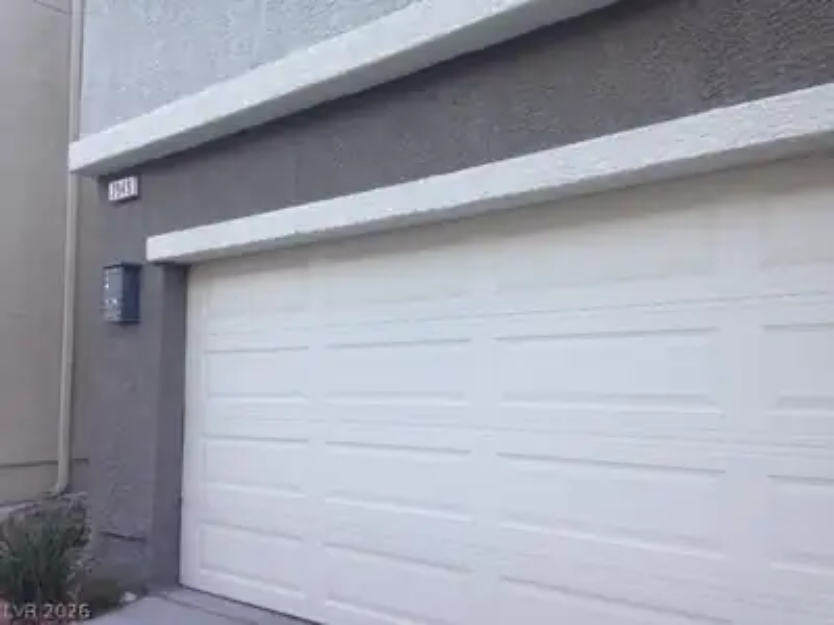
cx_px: 417
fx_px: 795
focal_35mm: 33
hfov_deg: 55.4
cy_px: 312
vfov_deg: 42.9
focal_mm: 4.12
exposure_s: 1/60
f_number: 2.4
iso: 50
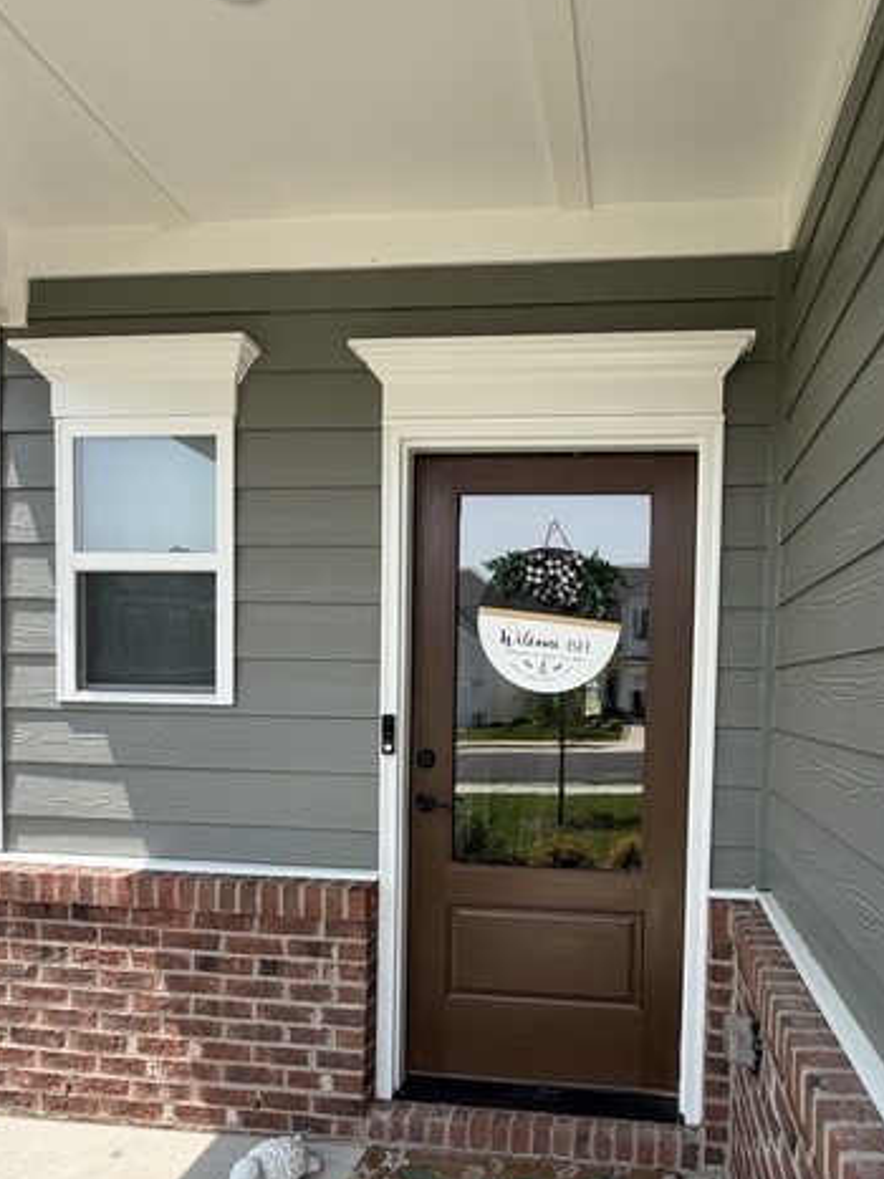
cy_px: 721
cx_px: 578
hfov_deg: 64.5
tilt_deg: -1.8
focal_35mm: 20
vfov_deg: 80.6
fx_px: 681
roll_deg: -1.3
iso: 40
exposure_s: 1/514
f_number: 2.2
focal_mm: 2.22
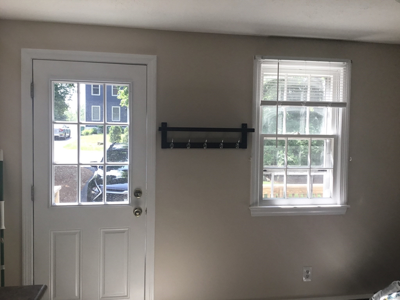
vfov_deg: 45.4
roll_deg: -0.2
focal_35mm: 31
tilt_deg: -2.2
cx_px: 200
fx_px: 358
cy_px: 150
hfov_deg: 58.4
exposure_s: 1/120
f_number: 2.4
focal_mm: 3.3
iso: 32
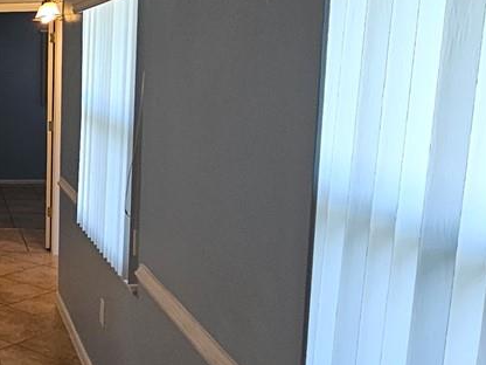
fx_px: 702
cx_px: -136
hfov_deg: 30.6
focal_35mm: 50
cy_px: 163
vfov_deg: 29.1
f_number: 2.2
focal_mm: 2.2
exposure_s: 1/120
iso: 80
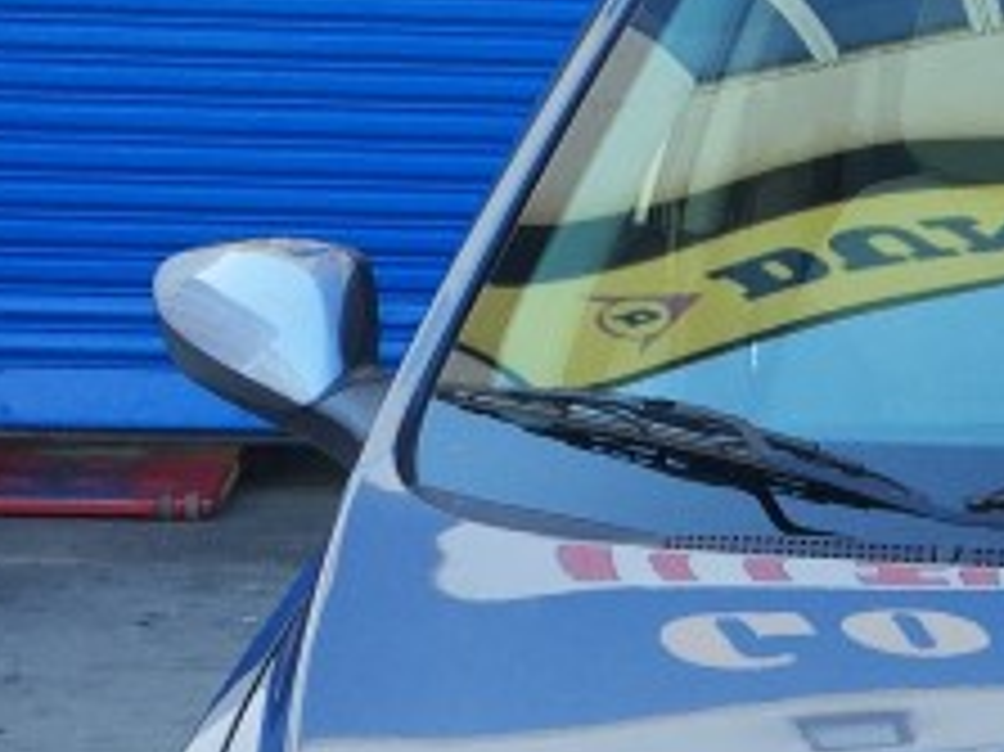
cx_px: 1193
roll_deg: -1.9
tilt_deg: -17.0
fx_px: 3855
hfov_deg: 14.4
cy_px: 977
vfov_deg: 10.9
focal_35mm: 133
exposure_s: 1/120
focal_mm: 4.15
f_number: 2.2
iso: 32
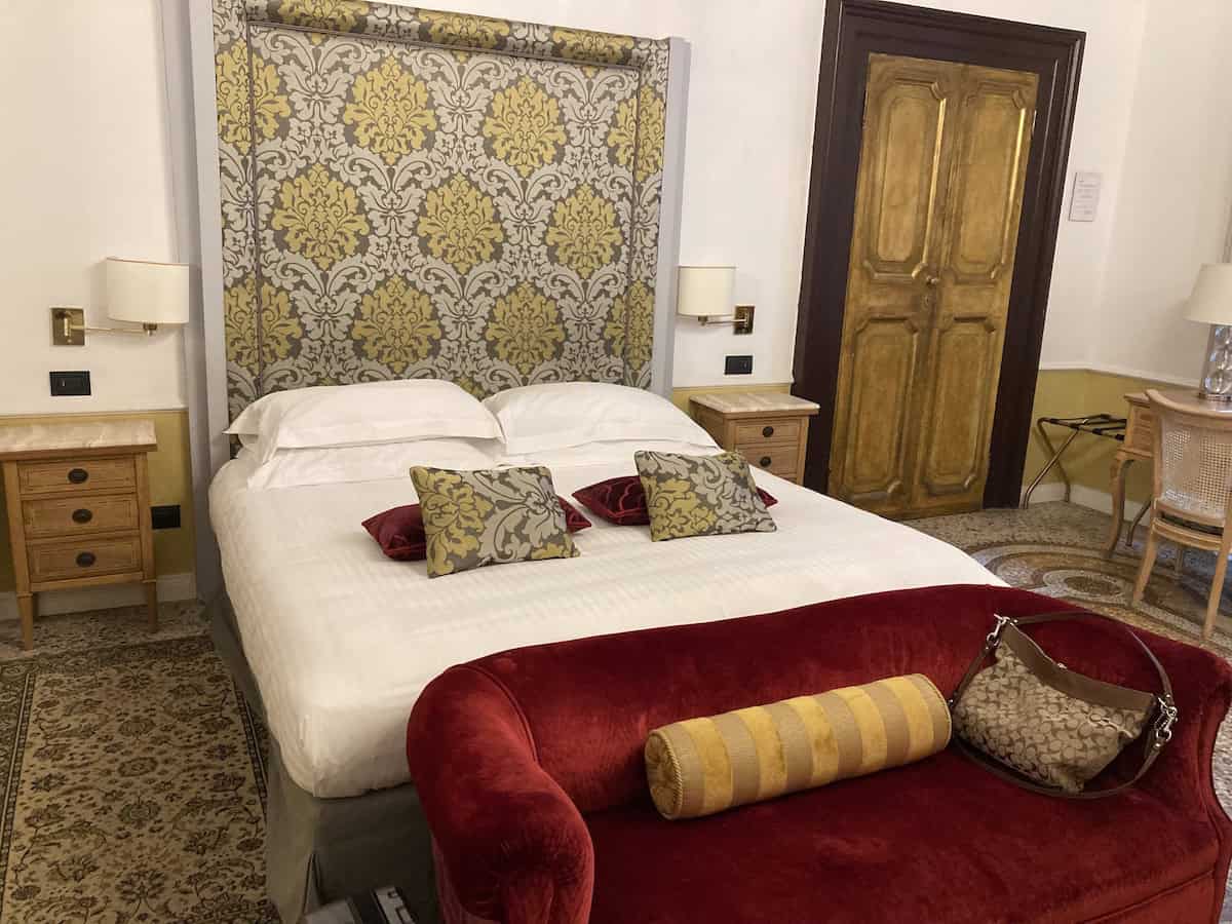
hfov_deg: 63.4
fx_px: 997
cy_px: 462
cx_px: 616
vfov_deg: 49.7
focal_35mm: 28
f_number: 1.8
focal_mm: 4
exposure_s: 1/50
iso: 320
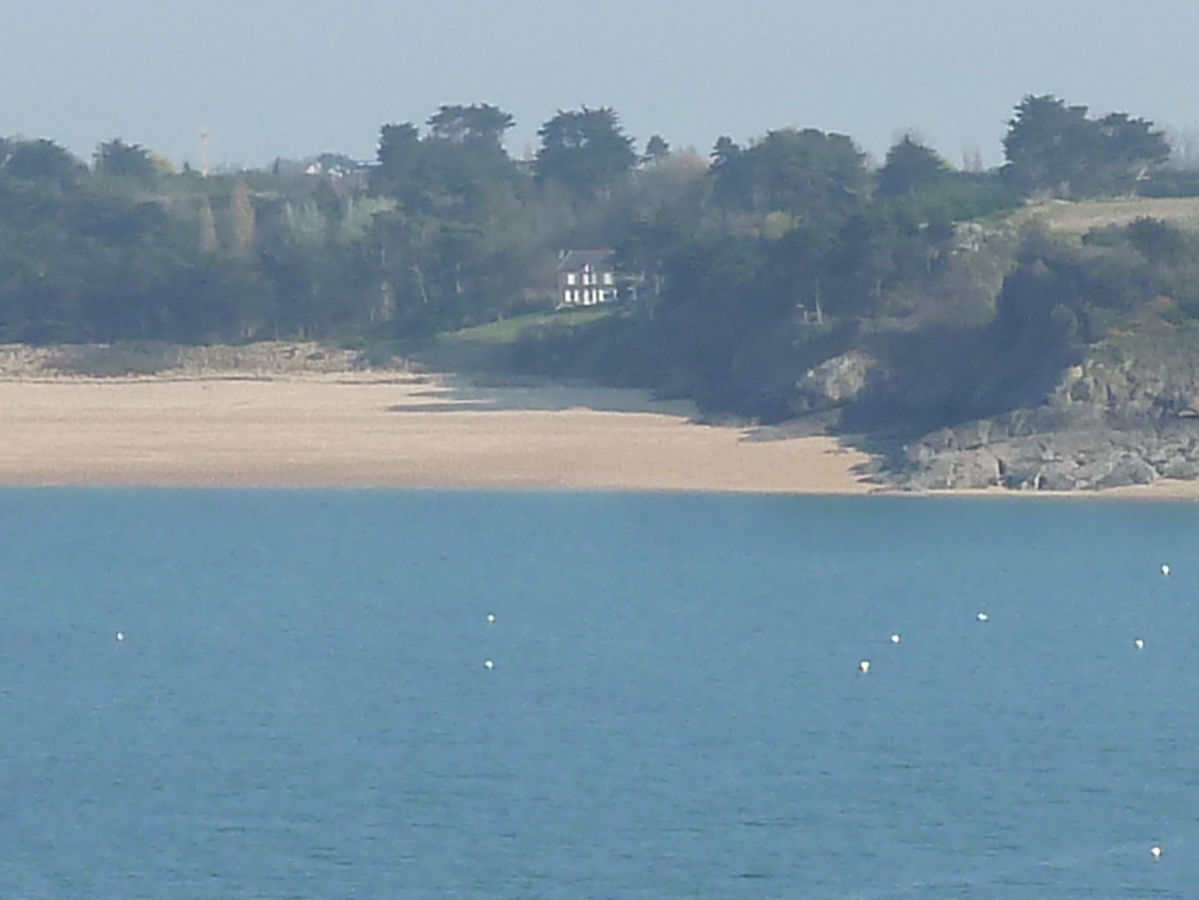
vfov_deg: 7.2
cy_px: 454
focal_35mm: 206
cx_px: 545
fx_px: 7137
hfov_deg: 9.6
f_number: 4
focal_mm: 7.3
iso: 125
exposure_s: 1/400
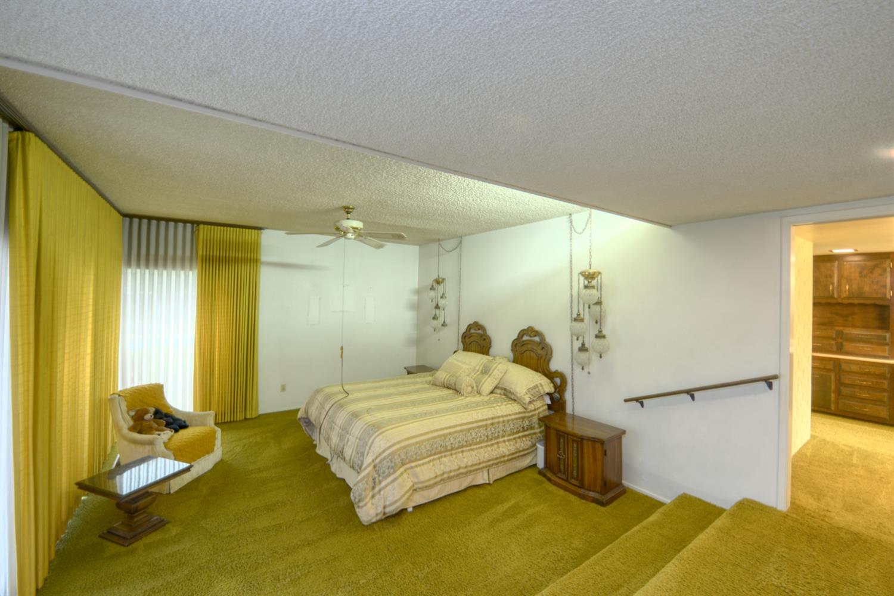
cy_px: 298
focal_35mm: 14
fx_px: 348
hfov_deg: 104.3
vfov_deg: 81.2
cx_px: 447
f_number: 10
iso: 400
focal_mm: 14
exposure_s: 1/2.5
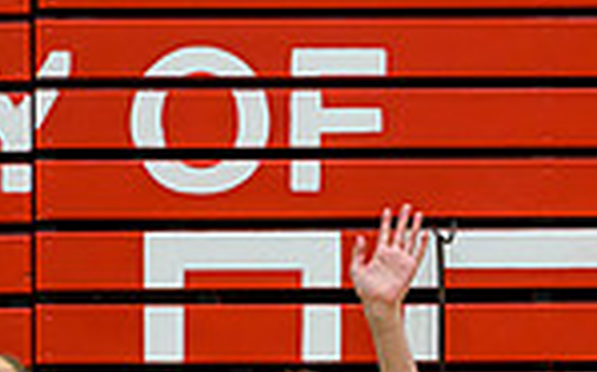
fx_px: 5172
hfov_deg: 6.4
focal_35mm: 318
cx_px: -513
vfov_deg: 4.1
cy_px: 742
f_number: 5
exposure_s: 1/250
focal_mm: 80
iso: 3200
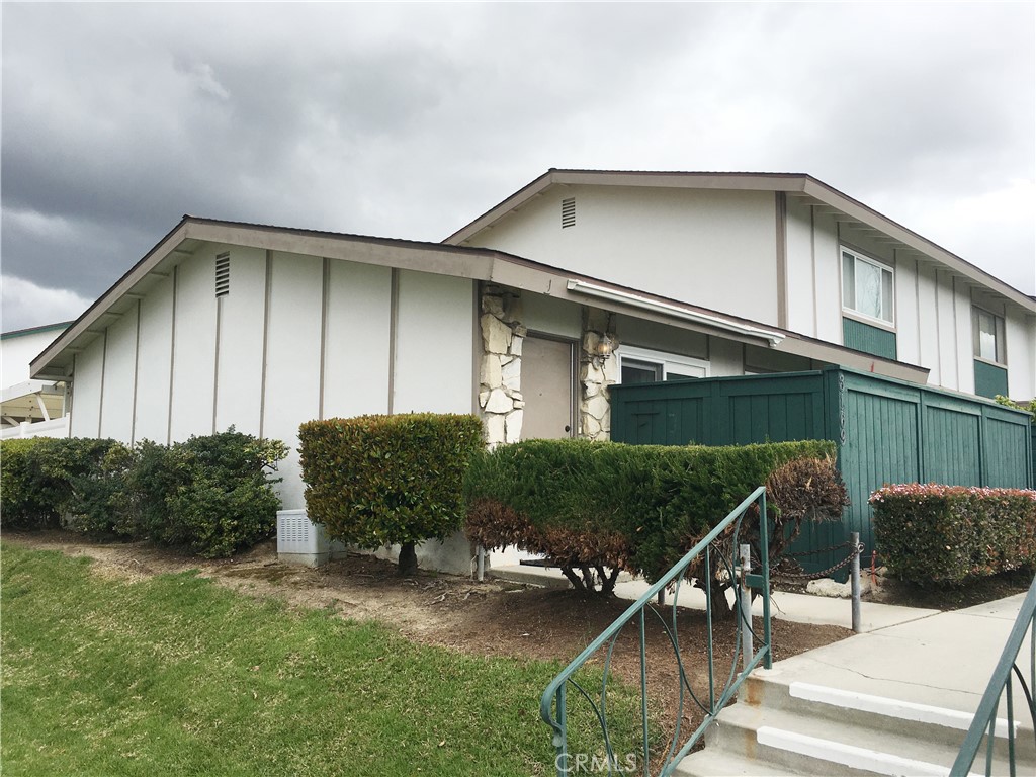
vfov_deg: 48.2
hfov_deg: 61.7
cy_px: 388
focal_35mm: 29
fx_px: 868
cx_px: 518
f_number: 2.2
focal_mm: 4.15
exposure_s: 1/1709
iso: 25
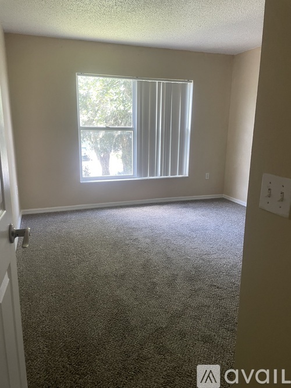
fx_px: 292
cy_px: 194
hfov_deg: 53.0
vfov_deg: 67.3
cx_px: 146
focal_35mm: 26
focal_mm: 4.2
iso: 125
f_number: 1.6
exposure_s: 1/61
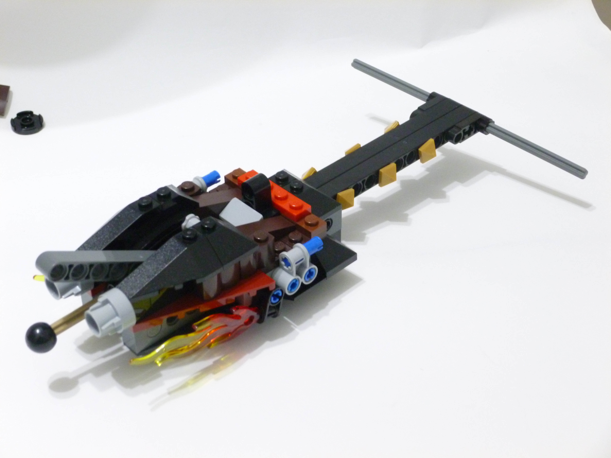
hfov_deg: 32.2
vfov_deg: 24.4
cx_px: 306
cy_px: 229
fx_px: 1059
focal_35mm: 60
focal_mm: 10.7
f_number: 4.3
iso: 500
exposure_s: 1/4
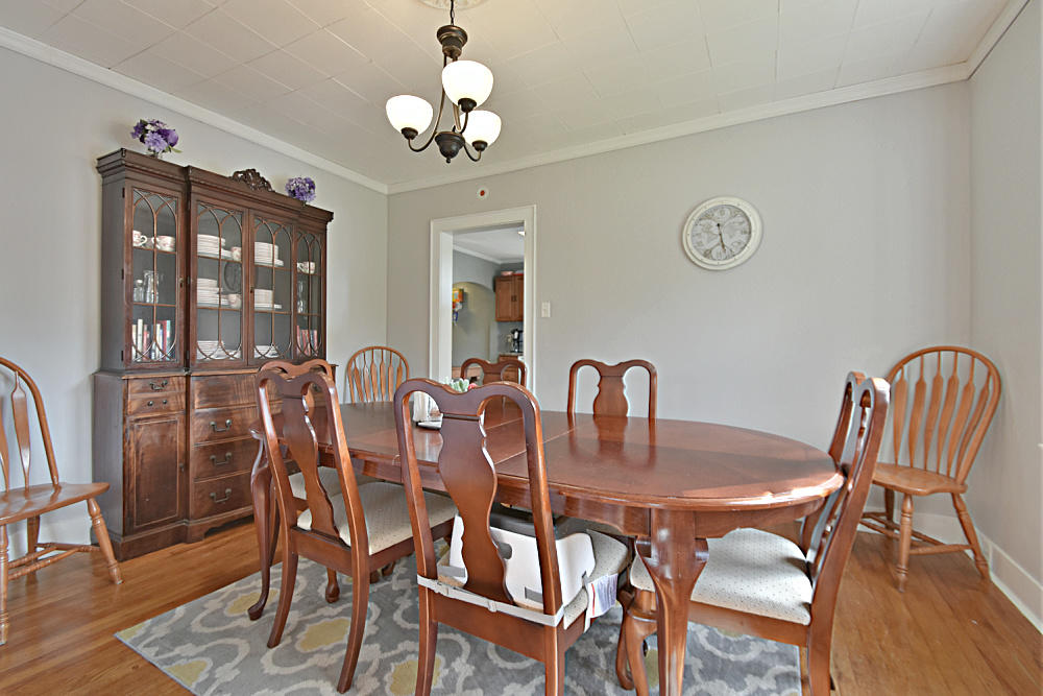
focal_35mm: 15
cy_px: 348
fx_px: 435
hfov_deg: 100.4
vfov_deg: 77.3
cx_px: 522
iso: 640
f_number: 6.3
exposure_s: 1/50
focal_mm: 10
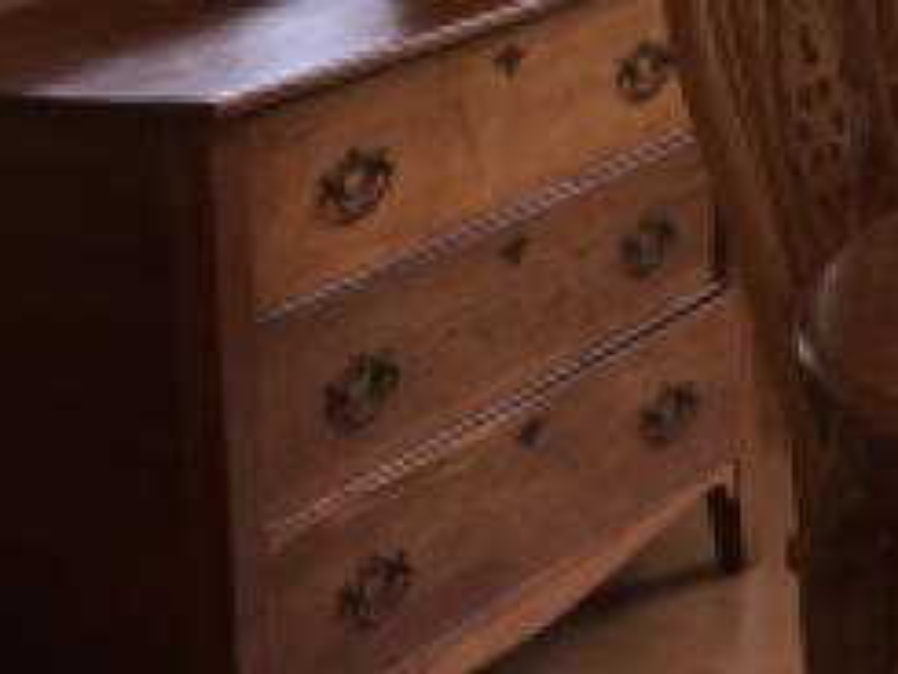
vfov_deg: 11.9
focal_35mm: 121
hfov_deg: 14.9
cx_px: 1400
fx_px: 3140
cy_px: -233
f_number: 2.2
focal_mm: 4.15
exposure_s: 1/30
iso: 32
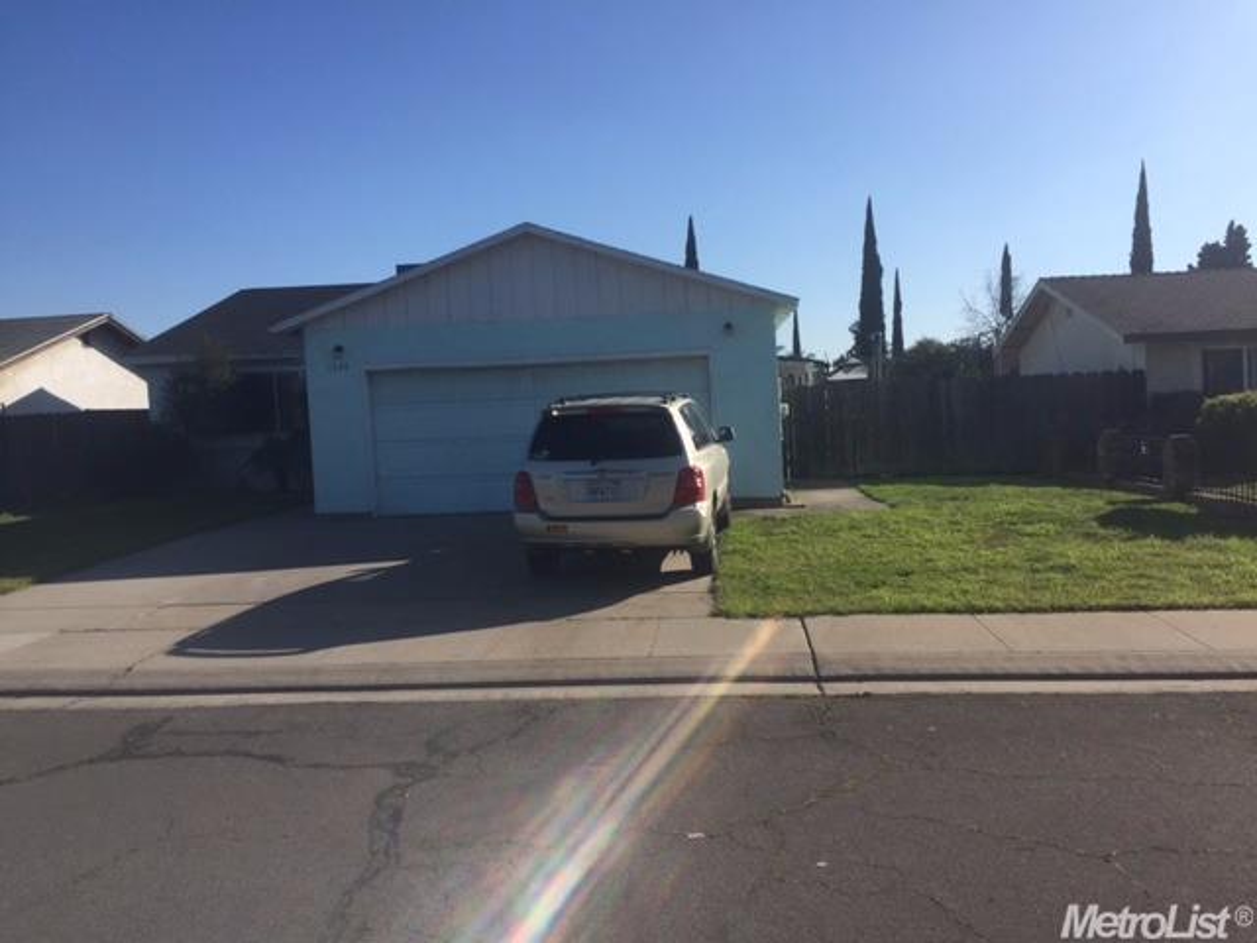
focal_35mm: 29
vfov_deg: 48.2
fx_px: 1053
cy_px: 472
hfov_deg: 61.7
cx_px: 628
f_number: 2.2
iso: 32
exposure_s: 1/2639
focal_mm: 4.15
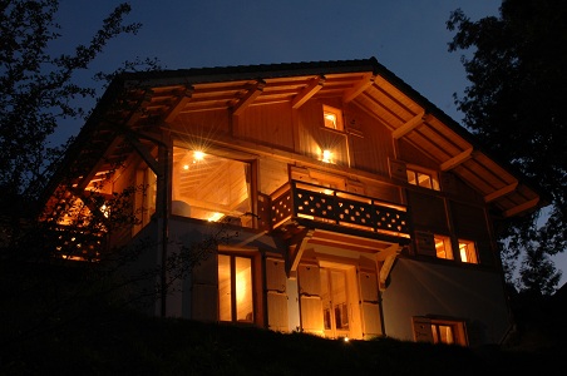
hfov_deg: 48.0
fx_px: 637
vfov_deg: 32.9
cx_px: 284
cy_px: 188
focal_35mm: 40
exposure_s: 5
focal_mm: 27
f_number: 16
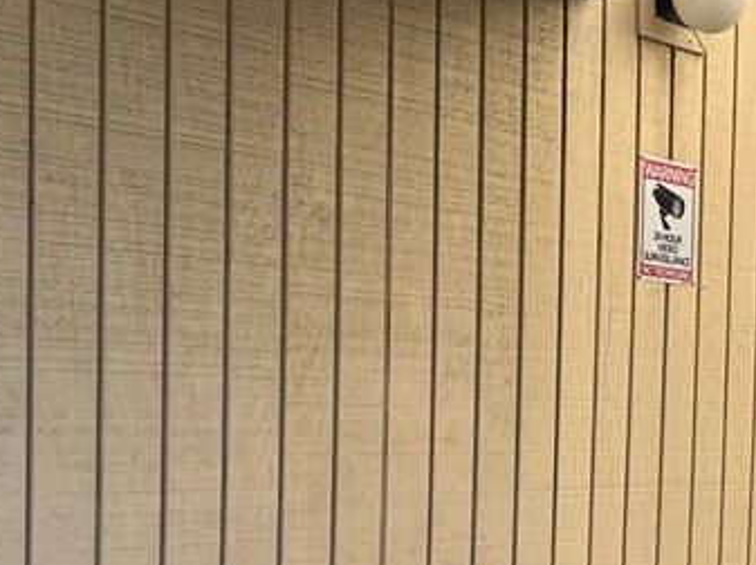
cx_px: 864
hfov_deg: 24.6
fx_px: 1593
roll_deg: -2.4
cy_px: 491
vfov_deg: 19.8
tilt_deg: -3.5
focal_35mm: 73
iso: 80
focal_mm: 6.86
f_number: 1.78
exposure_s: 1/1289
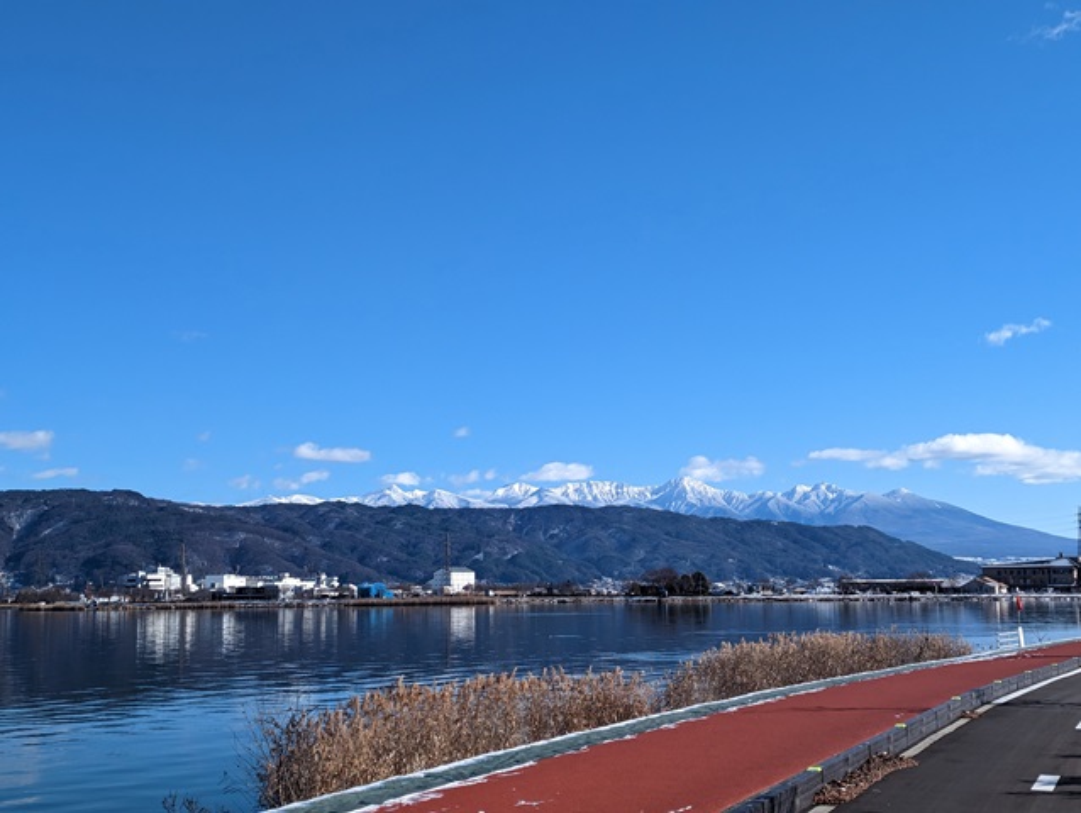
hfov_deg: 39.6
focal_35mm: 48
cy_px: 406
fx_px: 1501
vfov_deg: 30.3
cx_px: 540
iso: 47
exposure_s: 1/1949
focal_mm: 6.81
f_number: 1.85
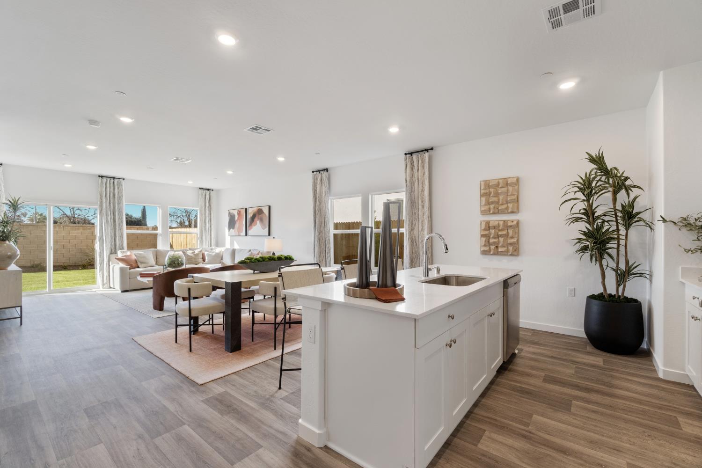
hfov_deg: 100.4
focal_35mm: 15
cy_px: 234
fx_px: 292
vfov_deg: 77.3
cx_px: 351
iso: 400
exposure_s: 1/15
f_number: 8
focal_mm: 10
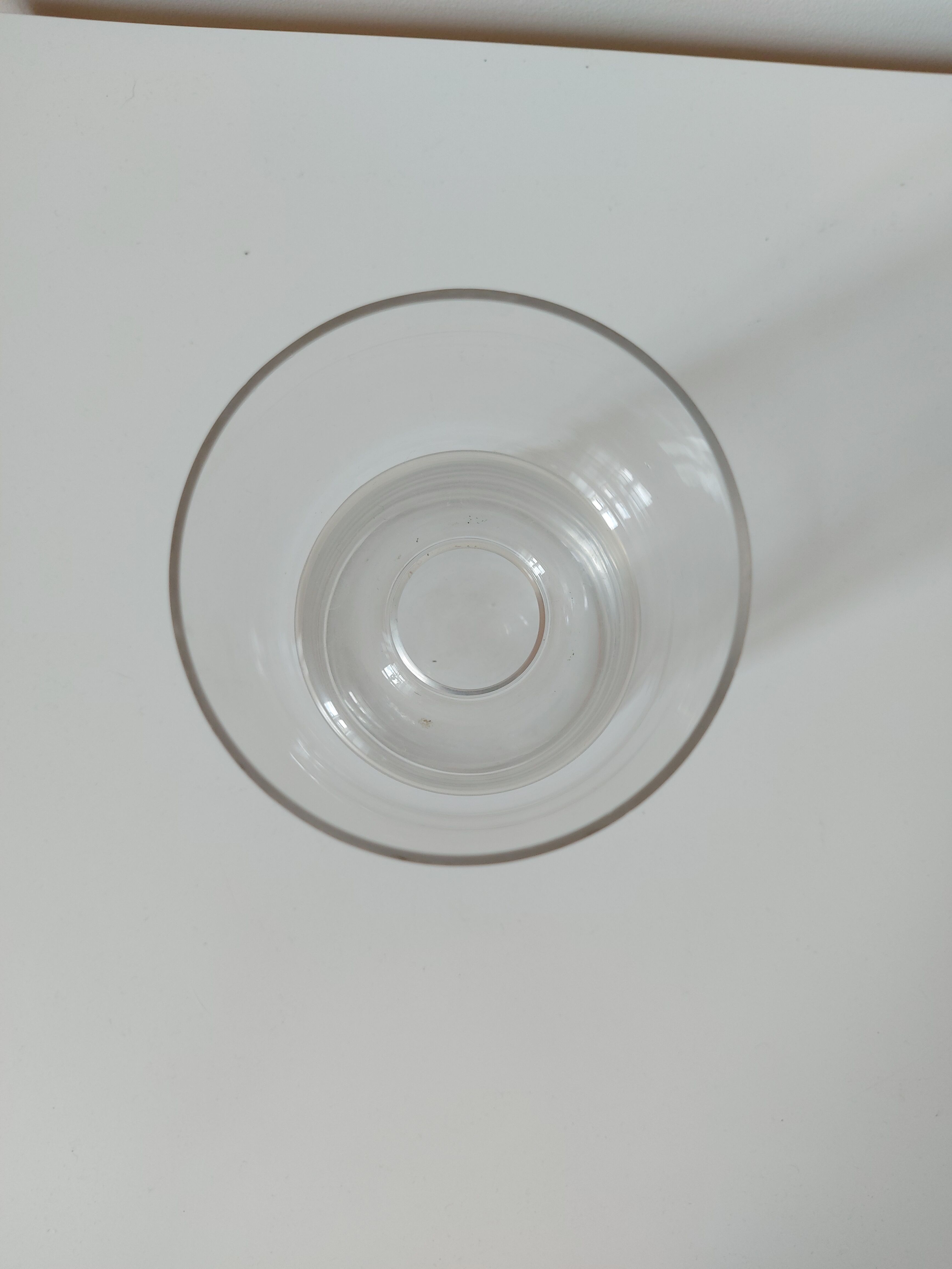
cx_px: 476
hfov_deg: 56.8
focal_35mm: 24
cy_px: 634
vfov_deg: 71.6
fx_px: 880
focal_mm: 5.23
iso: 50
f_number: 1.8
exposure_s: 1/50
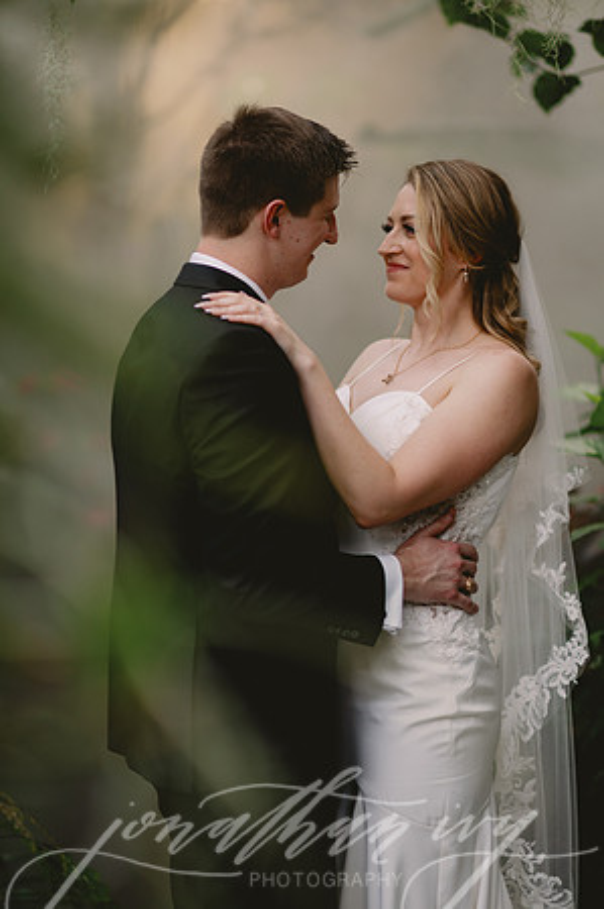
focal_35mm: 85
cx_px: 302
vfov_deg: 23.9
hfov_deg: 16.0
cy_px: 454
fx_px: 2144
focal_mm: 85
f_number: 1.8
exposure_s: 1/250
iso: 250
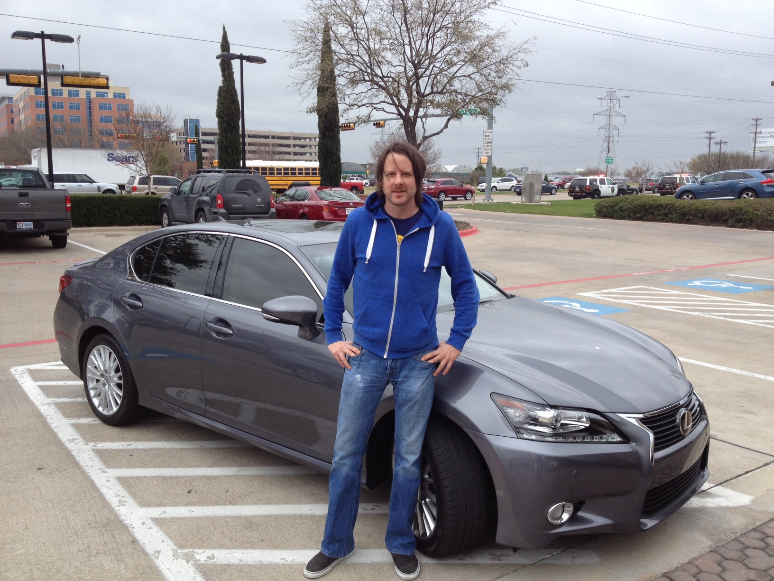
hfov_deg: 52.6
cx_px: 387
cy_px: 290
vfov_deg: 40.7
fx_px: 783
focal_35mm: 35
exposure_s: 1/642
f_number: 2.4
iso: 64
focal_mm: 4.28
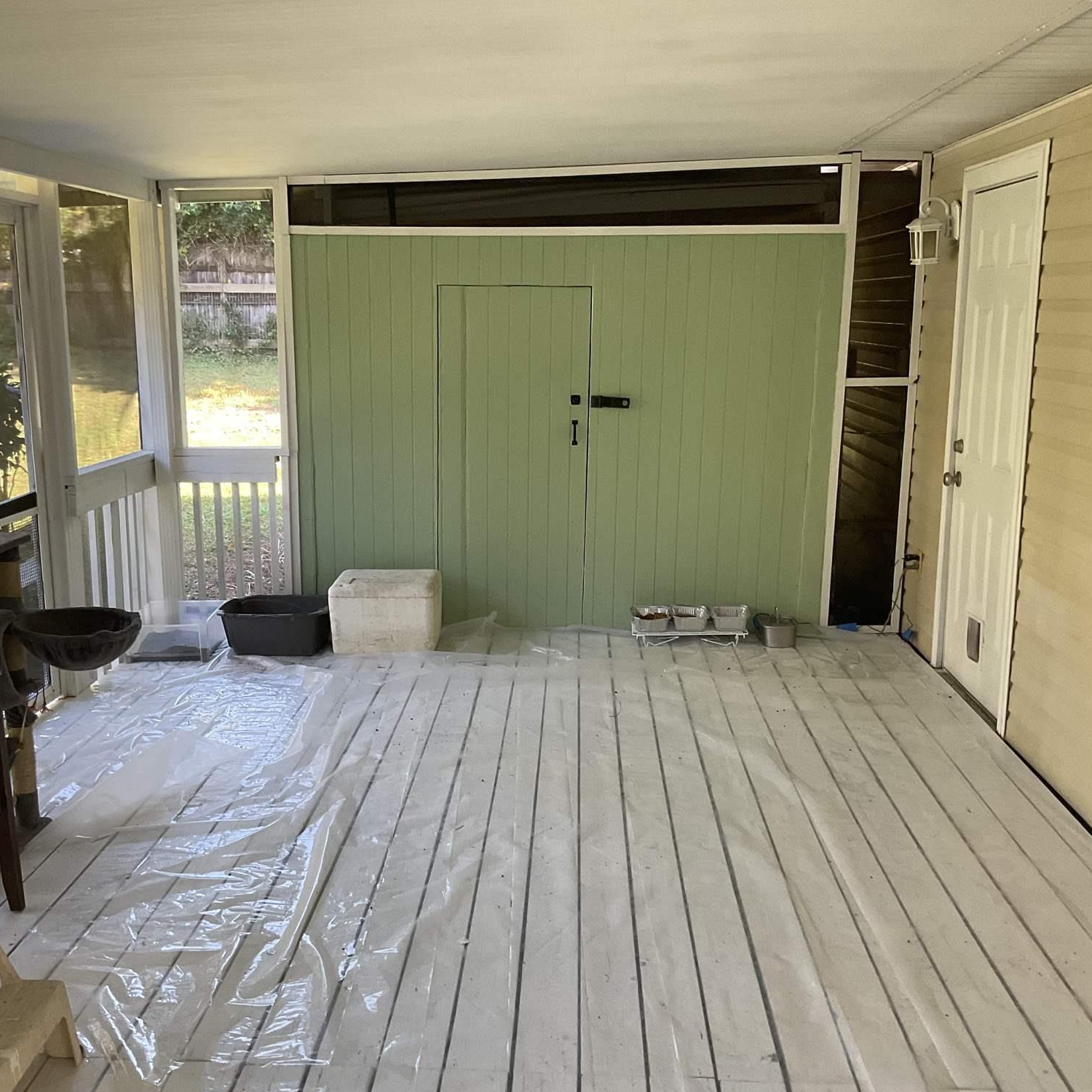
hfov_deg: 47.2
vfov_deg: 47.2
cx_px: 505
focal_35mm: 35
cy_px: 555
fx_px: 1249
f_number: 1.8
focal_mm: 3
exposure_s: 1/64
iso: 64
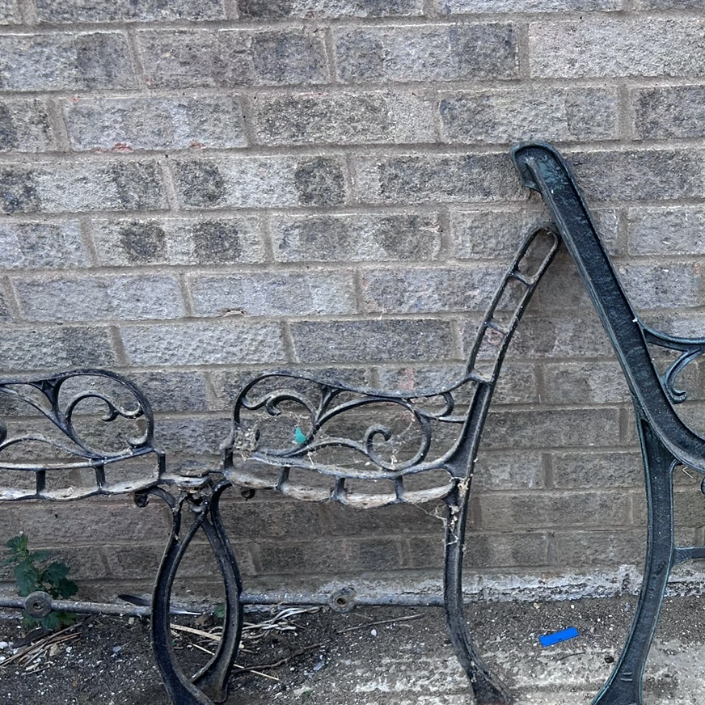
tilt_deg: -37.7
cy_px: 509
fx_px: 1244
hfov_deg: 30.6
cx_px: 597
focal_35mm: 54
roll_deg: +1.5
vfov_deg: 31.2
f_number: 1.5
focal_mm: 5.7
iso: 50
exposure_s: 1/687
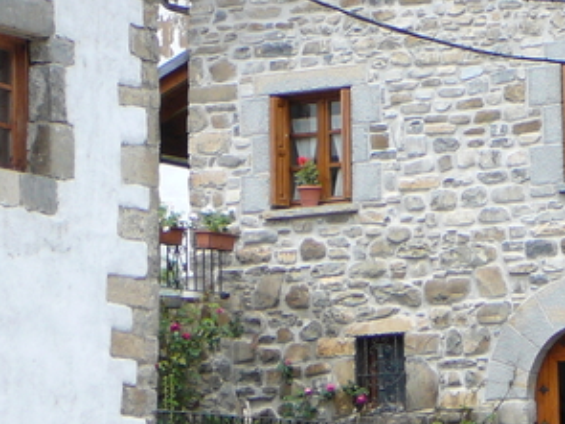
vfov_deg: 6.7
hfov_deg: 8.9
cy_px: 10
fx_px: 3622
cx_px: 427
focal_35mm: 222
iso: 80
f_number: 3.8
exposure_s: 1/400
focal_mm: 13
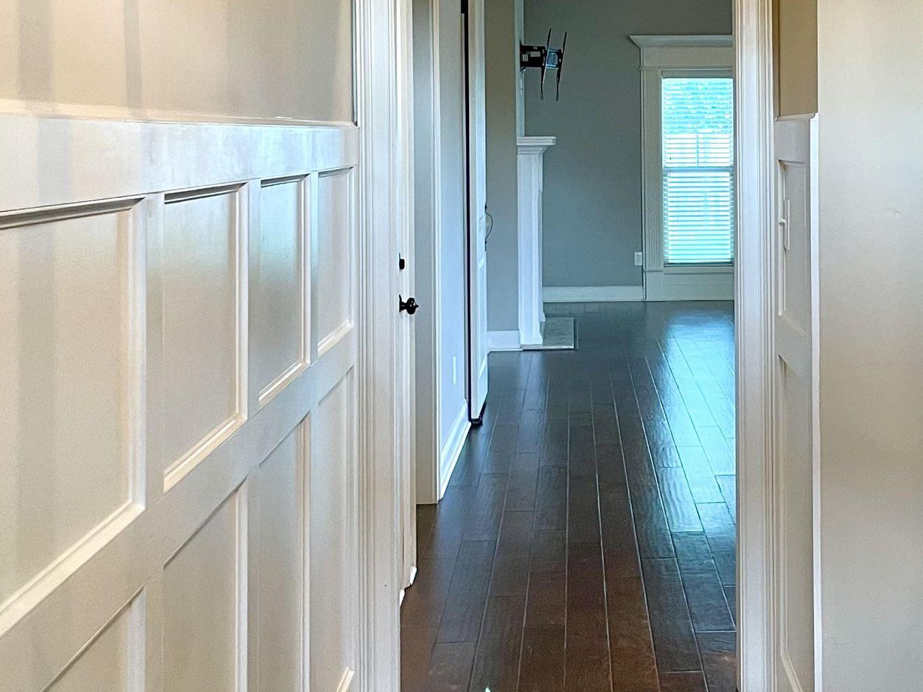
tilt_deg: +0.9
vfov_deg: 23.6
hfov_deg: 31.3
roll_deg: +0.8
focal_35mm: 61
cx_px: 663
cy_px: 128
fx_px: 1627
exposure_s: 1/60
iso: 125
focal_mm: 4.2
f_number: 1.6
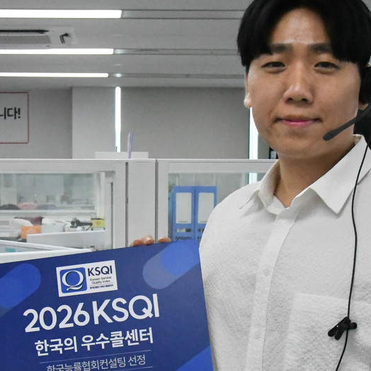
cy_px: 293
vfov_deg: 21.2
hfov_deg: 21.3
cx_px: 128
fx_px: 982
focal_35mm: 81
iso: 12800
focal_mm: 24
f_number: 5.6
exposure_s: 1/1000
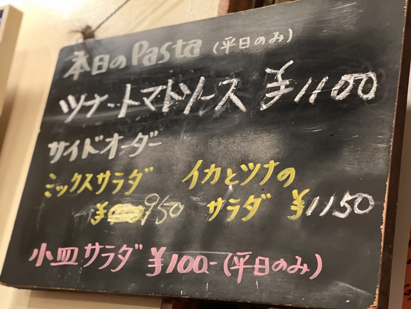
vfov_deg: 22.9
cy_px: 154
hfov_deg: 30.3
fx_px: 760
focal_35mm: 64
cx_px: 206
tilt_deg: +18.5
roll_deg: -9.7
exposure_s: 1/14
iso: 500
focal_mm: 7.5
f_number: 2.2
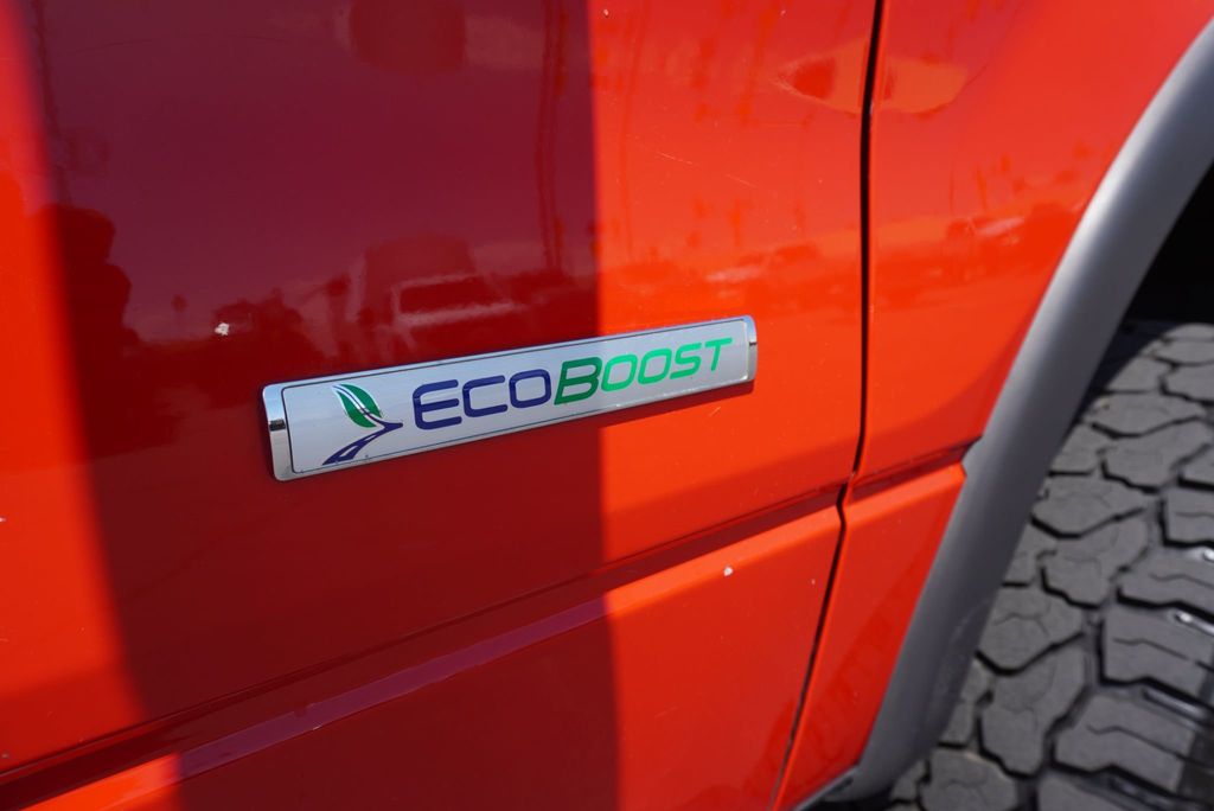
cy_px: 406
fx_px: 810
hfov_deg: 73.7
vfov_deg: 53.2
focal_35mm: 24
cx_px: 607
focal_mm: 16
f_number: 5.6
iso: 100
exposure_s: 1/320
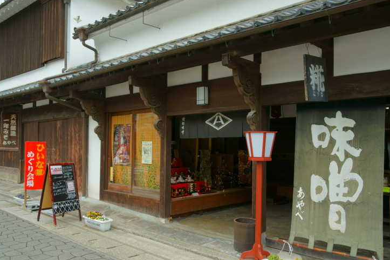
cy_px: 138
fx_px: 336
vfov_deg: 42.3
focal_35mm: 31
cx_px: 203
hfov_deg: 60.3
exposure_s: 1/100
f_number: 8
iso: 100
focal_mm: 28
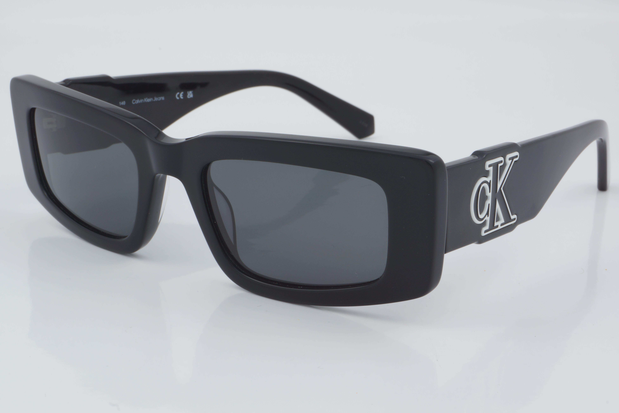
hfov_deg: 24.6
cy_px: 206
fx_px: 1418
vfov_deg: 16.6
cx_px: 310
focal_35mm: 82
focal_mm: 55
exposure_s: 1/4
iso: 100
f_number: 32
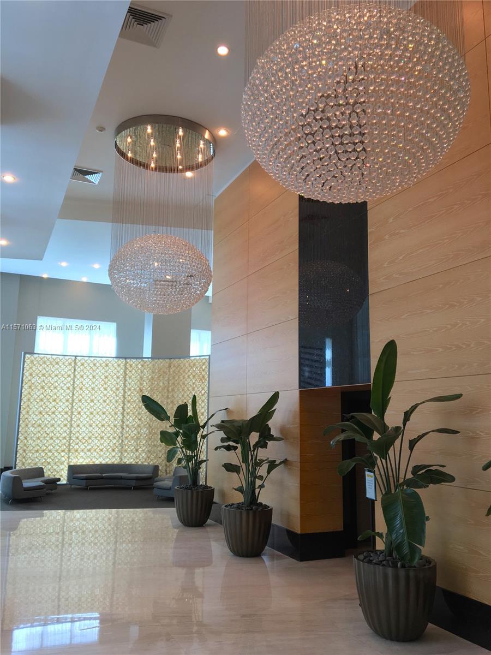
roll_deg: -1.4
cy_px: 328
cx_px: 246
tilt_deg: +9.4
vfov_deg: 61.7
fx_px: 548
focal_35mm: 29
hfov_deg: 48.2
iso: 25
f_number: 2.2
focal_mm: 4.15
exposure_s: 1/40
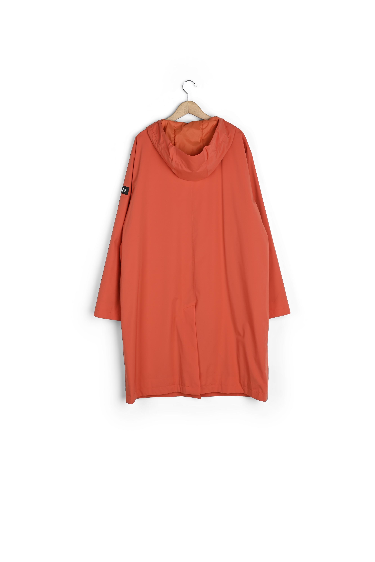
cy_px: 281
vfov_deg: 44.5
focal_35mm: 44
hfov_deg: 30.5
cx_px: 188
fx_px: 688
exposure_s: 1/125
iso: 100
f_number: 11
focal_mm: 44
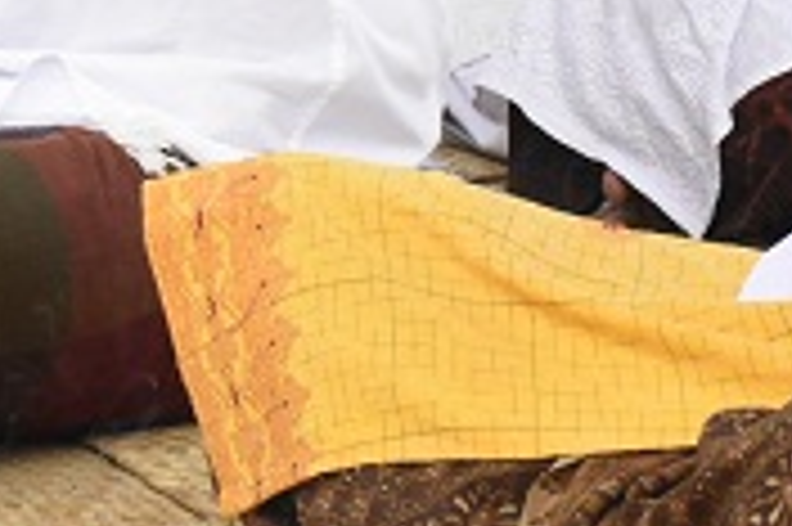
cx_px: -122
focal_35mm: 266
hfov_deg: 7.7
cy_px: -306
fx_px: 5846
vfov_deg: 5.1
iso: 2500
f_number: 11
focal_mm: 52
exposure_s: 1/500
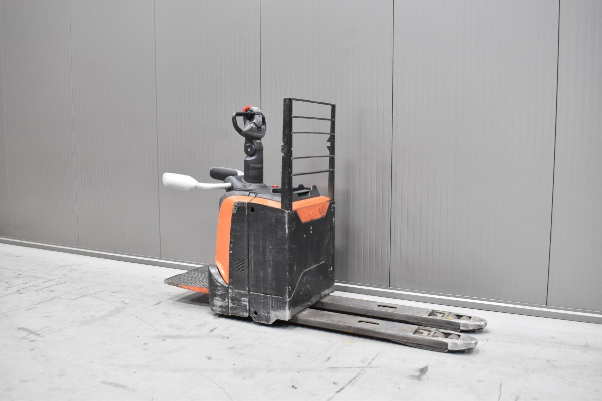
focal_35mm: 33
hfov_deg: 57.2
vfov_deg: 40.0
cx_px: 301
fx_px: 552
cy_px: 200
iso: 1600
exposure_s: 1/30
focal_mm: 22
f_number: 5
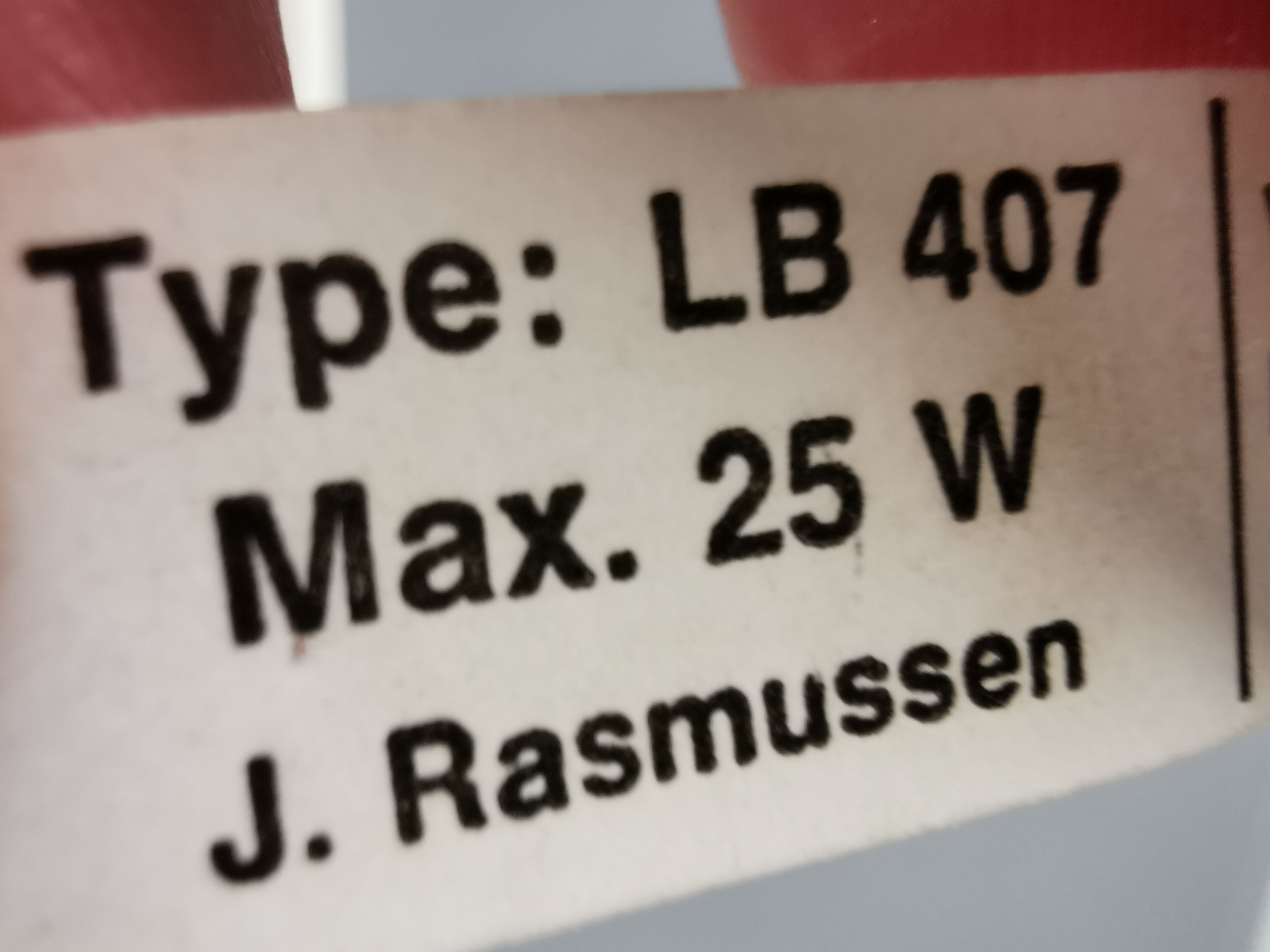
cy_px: 476
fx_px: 954
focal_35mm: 26
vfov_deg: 53.1
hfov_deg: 67.3
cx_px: 635
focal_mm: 2.35
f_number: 2.2
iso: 200
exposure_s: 1/30
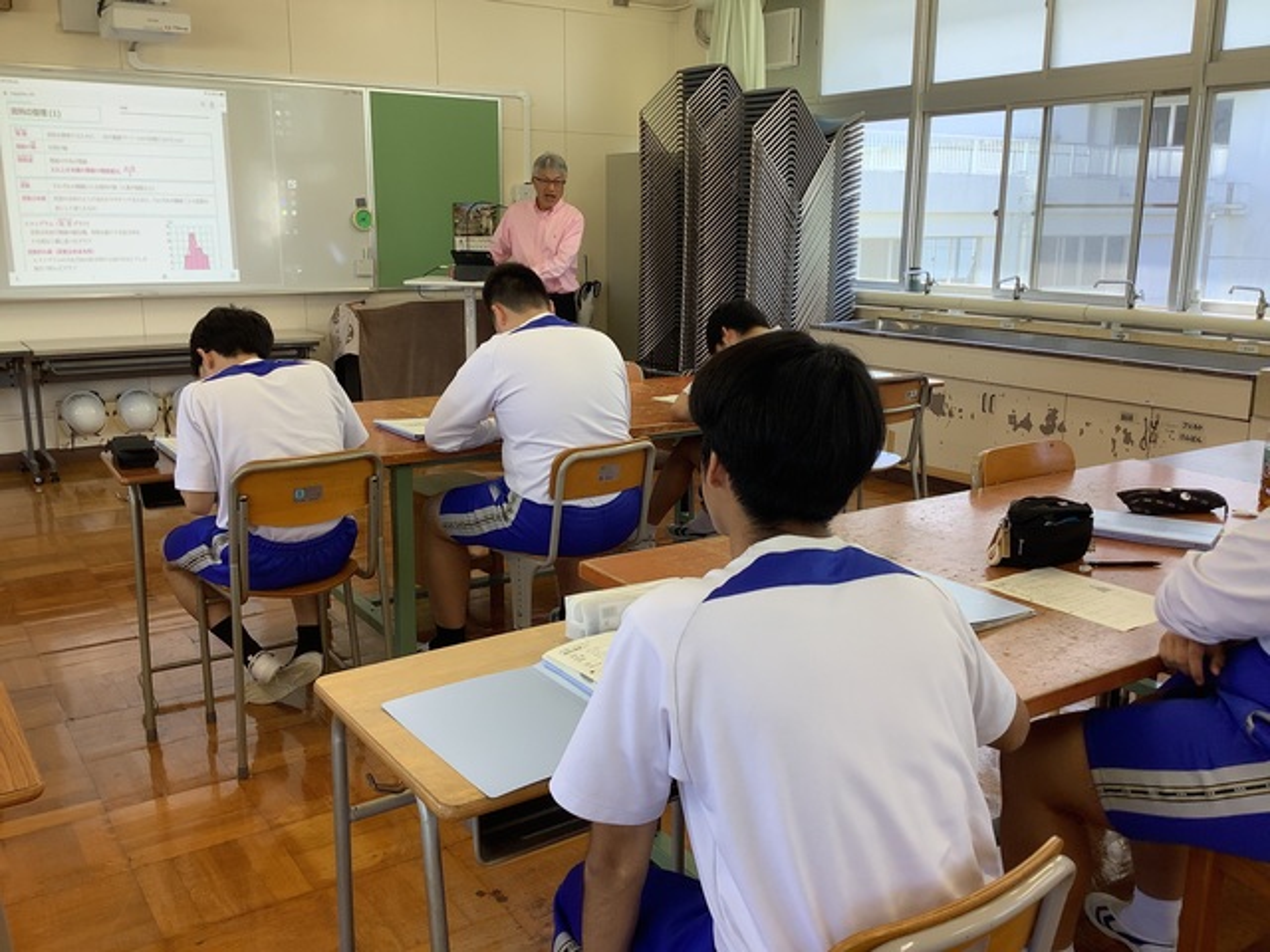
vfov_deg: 45.4
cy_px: 476
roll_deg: +0.4
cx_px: 635
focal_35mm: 31
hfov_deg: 58.4
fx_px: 1137
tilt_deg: -12.9
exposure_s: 1/120
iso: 64
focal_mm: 3.3
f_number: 2.4
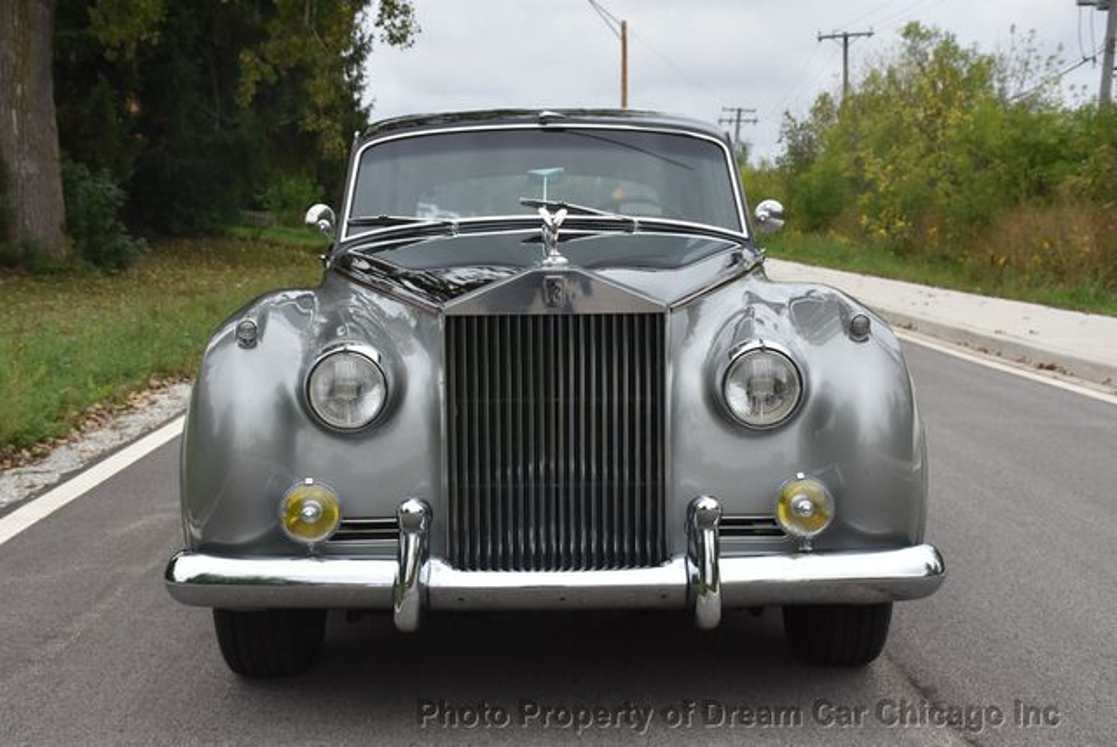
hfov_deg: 35.0
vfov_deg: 23.8
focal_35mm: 57
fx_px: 1770
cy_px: 374
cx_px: 558
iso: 800
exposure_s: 1/320
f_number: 8
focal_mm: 38
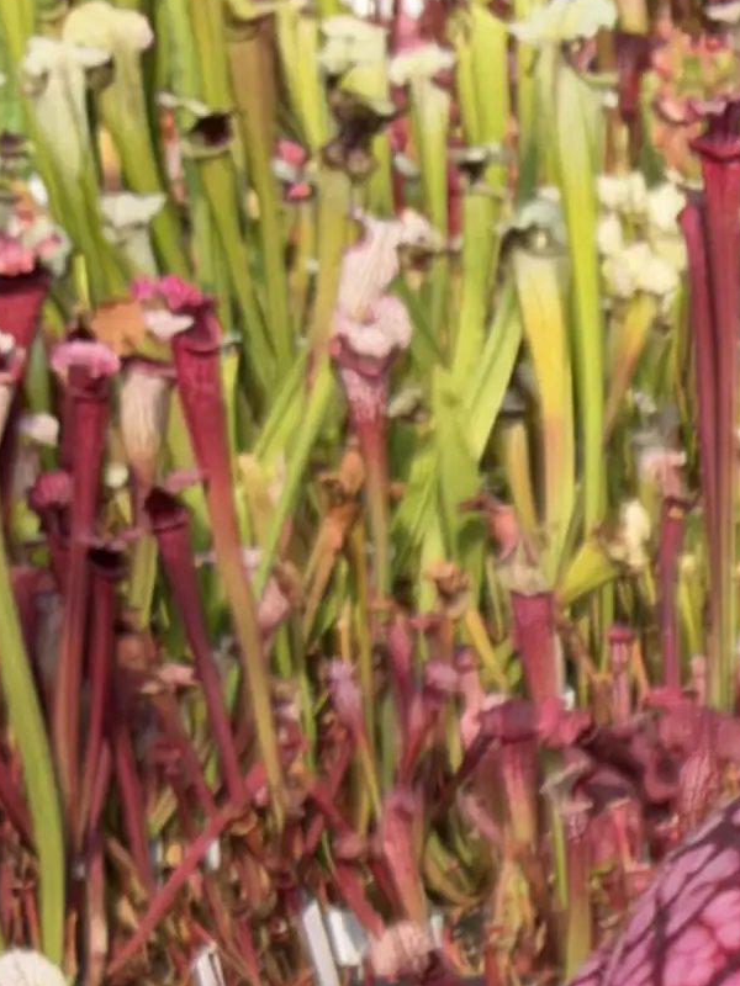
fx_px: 3591
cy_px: 1718
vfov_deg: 14.1
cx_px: 1358
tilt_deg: -30.3
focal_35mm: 126
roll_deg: -0.8
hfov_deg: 10.9
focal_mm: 2.22
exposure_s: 1/646
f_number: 2.2
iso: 40
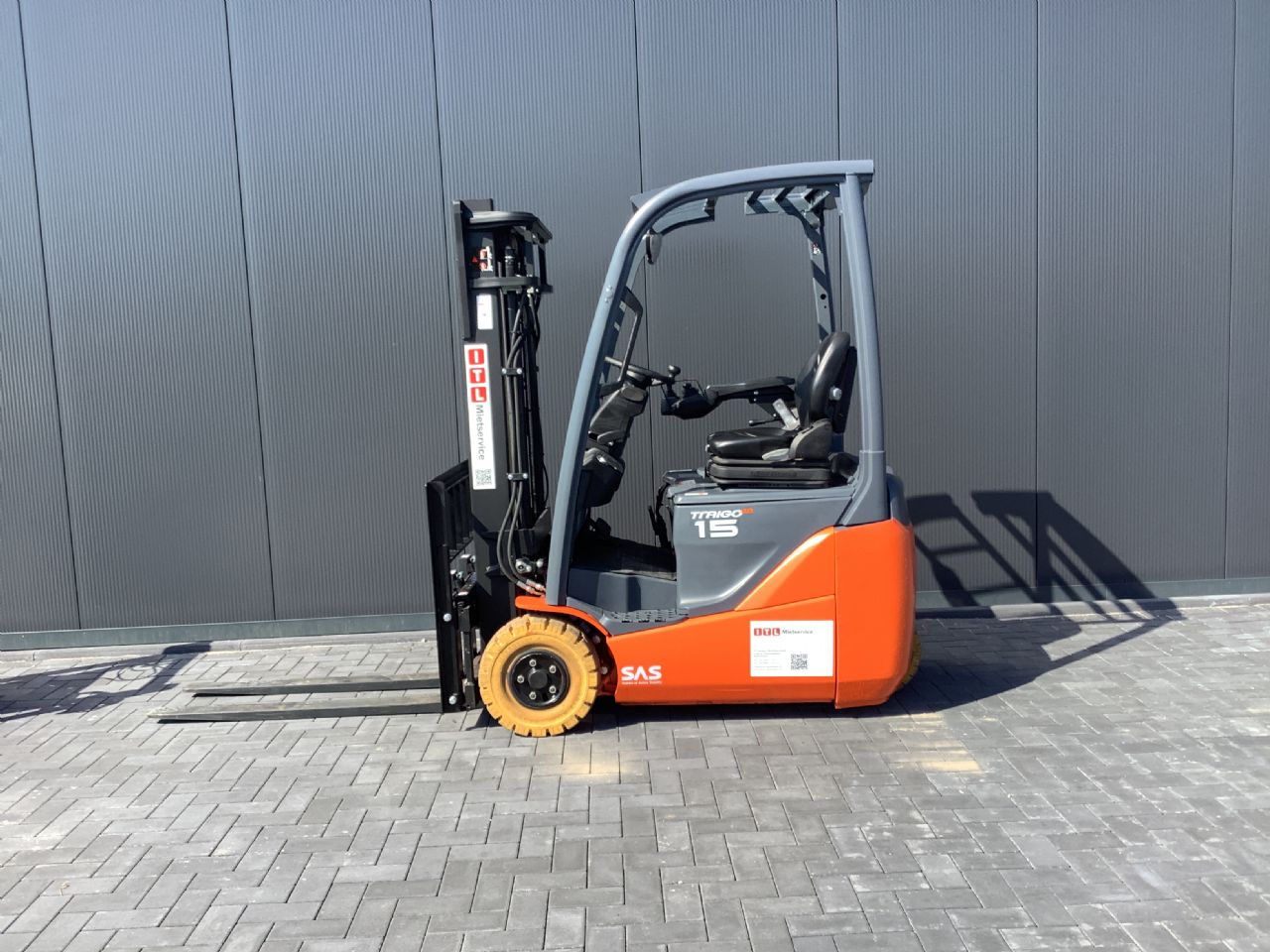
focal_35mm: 31
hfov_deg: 58.4
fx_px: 1137
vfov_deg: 45.4
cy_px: 476
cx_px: 635
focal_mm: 3.3
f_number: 2.4
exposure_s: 1/574
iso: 25
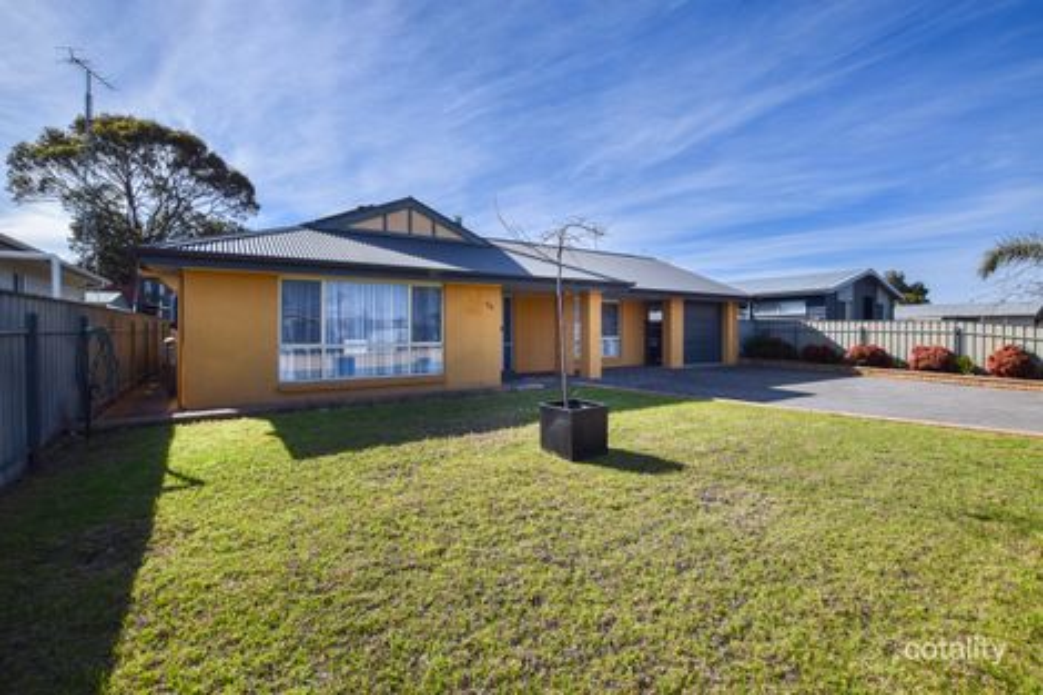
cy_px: 348
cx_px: 522
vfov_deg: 77.3
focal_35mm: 15
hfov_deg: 100.4
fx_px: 434
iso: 200
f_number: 10
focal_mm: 10
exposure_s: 1/400
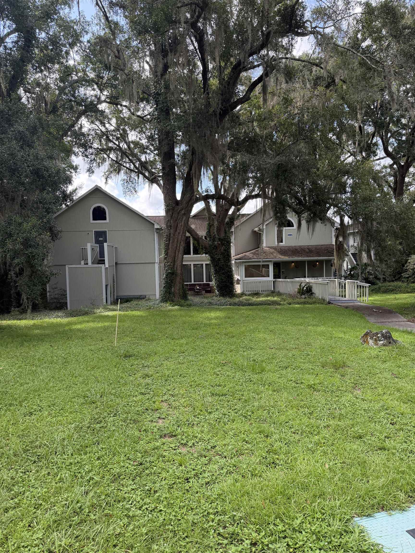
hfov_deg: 56.8
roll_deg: +1.1
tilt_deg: -3.0
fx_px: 384
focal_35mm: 24
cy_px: 276
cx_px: 208
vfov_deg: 71.6
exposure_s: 1/822
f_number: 1.78
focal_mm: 6.76
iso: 100
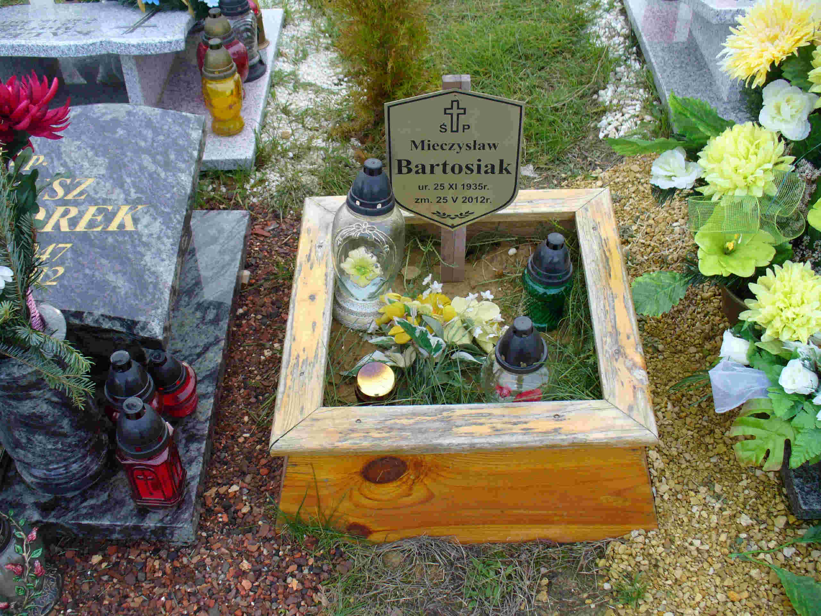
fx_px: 878
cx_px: 410
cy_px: 308
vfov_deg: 38.7
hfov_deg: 50.1
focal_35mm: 37
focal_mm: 6.1
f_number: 2.8
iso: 80
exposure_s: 1/160
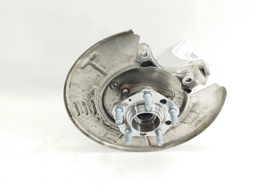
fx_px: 201
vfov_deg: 51.4
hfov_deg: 65.3
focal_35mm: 27
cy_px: 96
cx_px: 129
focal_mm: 4.71
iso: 194
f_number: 1.79
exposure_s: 1/100
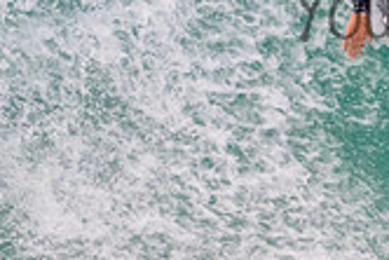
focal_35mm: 3414
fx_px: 36922
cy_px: -117
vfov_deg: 0.4
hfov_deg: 0.6
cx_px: 569
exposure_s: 1/2000
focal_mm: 800
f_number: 11
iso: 5000
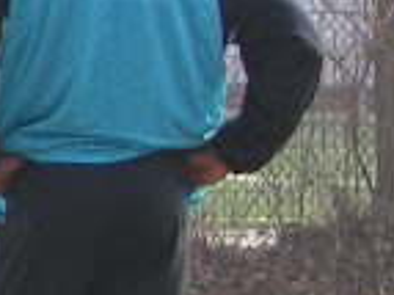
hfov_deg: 1.3
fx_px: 18037
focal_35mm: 1586
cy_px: 6
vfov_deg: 0.9
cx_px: 623
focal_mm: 43.3
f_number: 3.5
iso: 50
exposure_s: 1/400
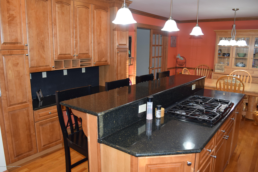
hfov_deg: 67.4
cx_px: 129
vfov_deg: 47.9
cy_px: 86
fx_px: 193
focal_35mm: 27
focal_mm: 18
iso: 800
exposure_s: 1/80
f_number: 4.5
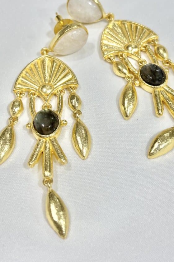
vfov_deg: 30.4
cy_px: 106
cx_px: 94
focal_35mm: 66
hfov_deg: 20.6
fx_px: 479
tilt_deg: -46.3
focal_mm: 5.96
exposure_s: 1/247
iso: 32
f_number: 1.6
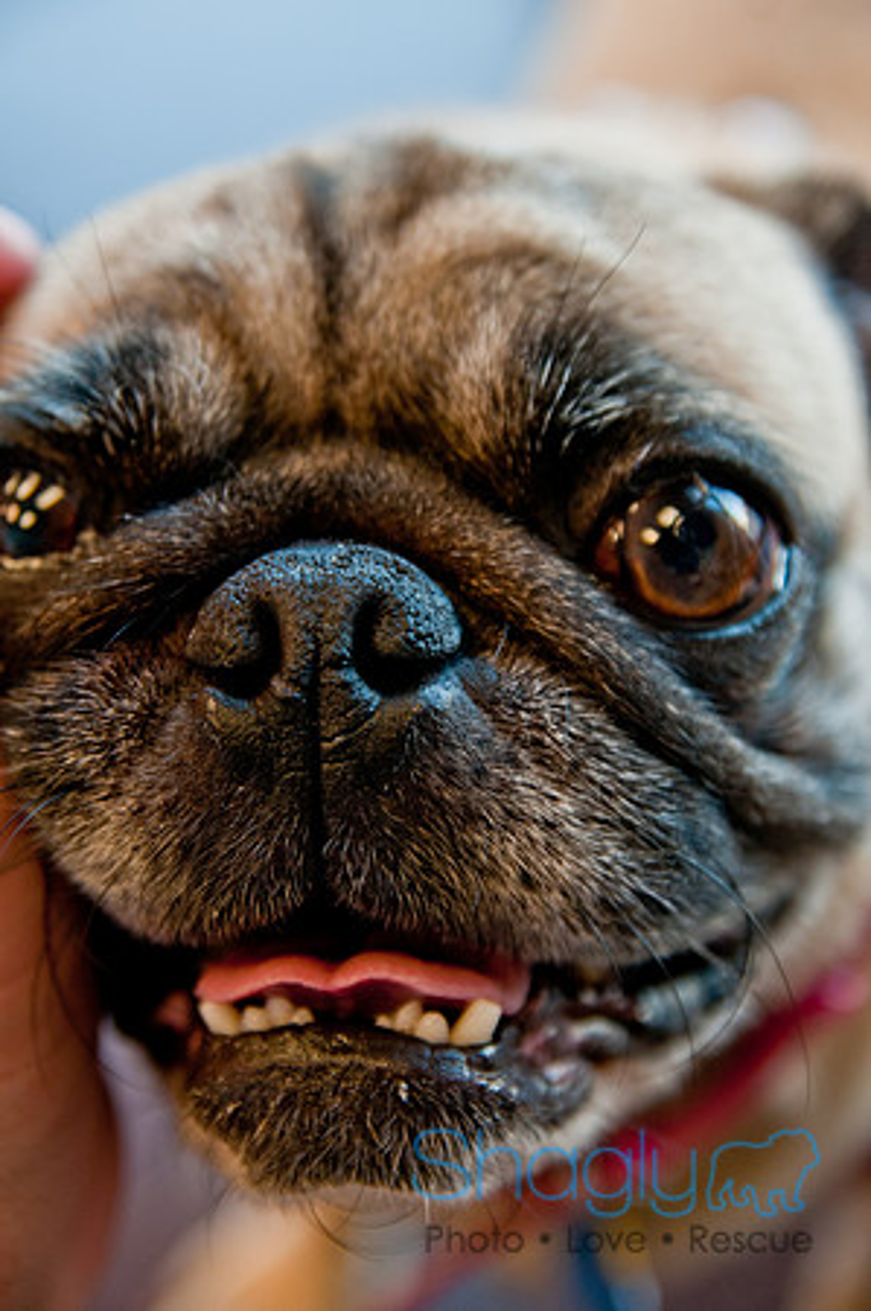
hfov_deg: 18.1
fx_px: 2728
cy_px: 656
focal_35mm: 75
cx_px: 436
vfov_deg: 27.0
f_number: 3.2
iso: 400
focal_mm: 50
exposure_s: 1/125
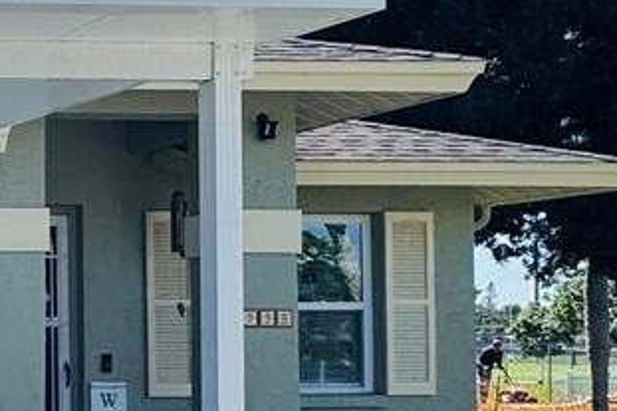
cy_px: 326
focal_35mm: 75
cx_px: -512
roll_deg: +0.3
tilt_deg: +2.6
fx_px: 1285
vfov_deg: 18.0
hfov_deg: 19.6
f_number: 2.2
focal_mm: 2.22
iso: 50
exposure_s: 1/1178
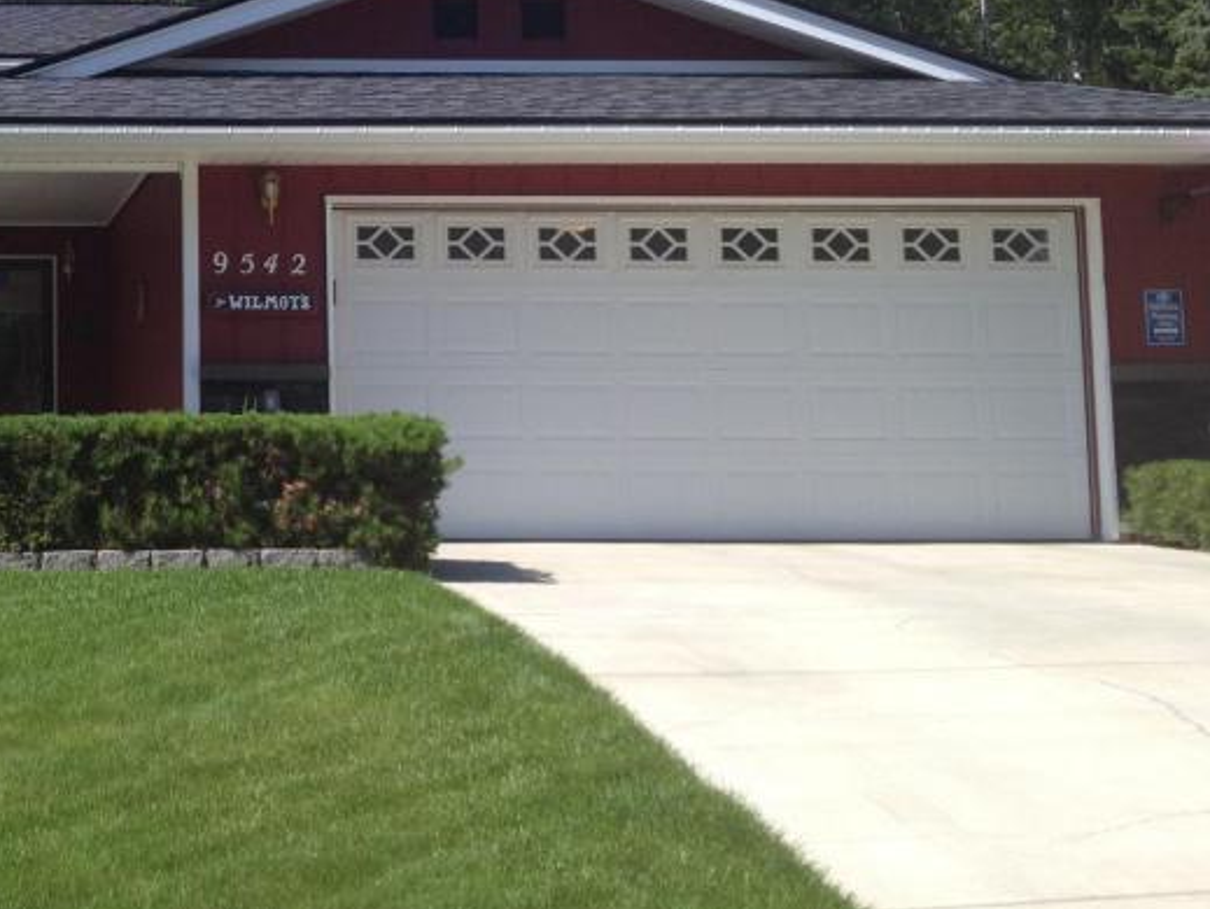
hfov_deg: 26.9
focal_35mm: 69
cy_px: 198
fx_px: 2414
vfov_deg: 21.1
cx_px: 56
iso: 50
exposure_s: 1/1200
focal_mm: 4.28
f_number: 2.4
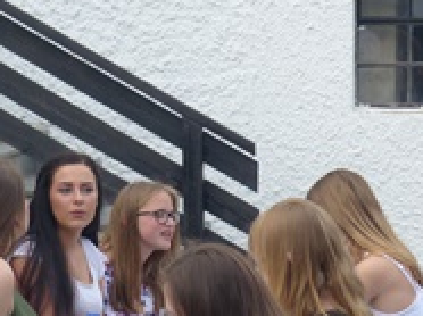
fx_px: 3051
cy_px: 298
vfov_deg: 5.9
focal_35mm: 250
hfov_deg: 7.9
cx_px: 73
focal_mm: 20.9
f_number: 4
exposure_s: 1/125
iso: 100
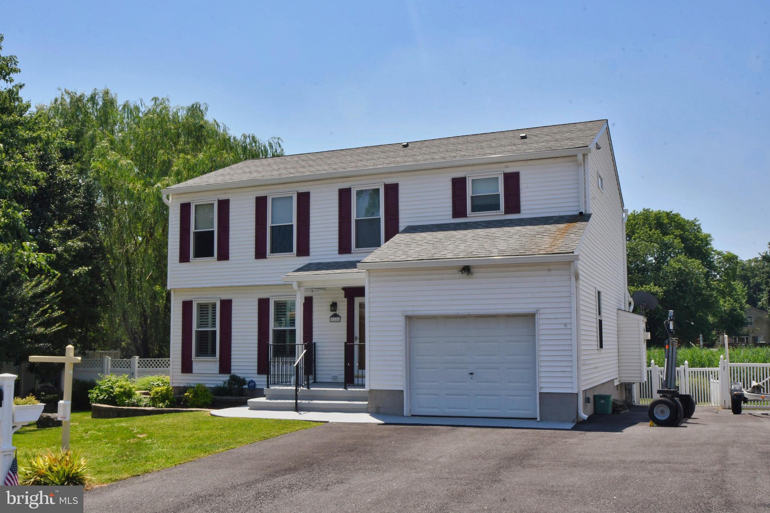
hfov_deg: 53.1
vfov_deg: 36.9
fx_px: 770
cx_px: 385
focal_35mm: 36
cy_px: 256
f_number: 22
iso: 500
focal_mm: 24
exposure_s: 1/250
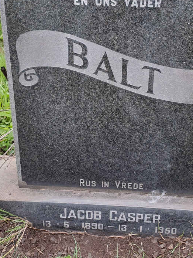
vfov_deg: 43.4
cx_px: 120
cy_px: 90
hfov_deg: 33.4
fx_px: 320
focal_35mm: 43
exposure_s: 1/145
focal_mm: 4.65
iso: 32
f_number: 1.8
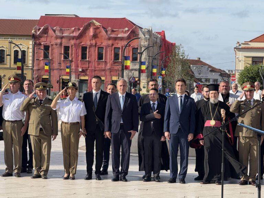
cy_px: 99
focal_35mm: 120
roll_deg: -1.8
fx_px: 915
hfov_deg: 16.4
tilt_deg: -0.8
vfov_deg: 12.3
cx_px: 132
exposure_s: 1/1064
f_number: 2.8
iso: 64
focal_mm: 15.66
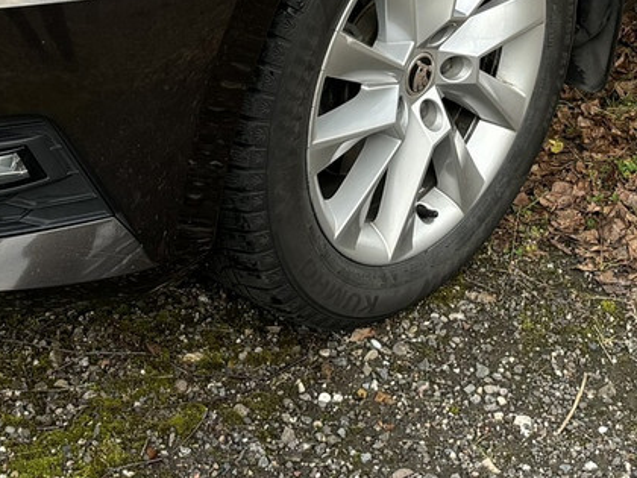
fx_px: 1822
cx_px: 322
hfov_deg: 19.8
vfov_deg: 13.9
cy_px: -275
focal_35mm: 99
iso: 40
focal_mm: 5.96
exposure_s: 1/121
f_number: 1.6
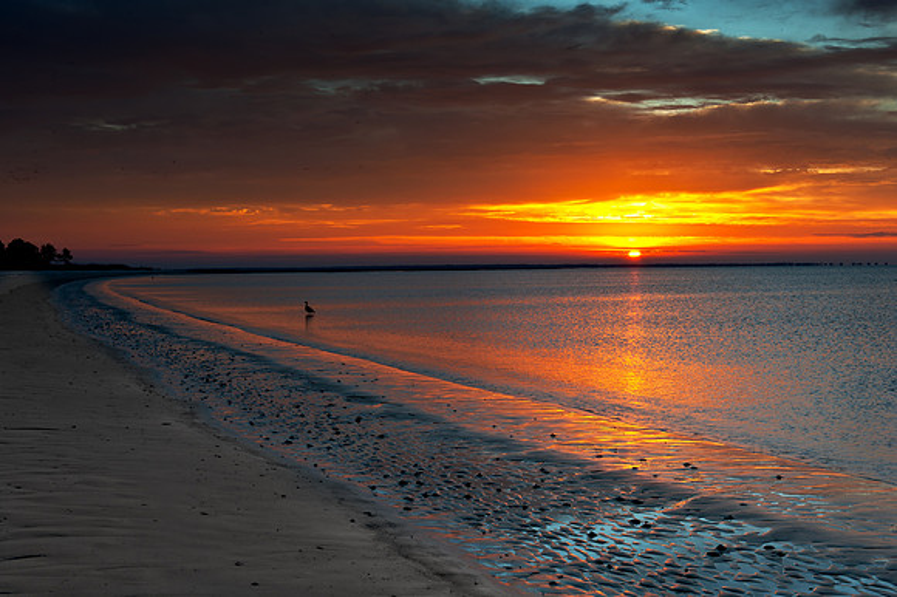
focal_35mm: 48
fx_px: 1195
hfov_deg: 41.1
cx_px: 448
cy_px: 298
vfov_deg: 28.0
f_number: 22
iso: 200
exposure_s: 1/10
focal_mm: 48
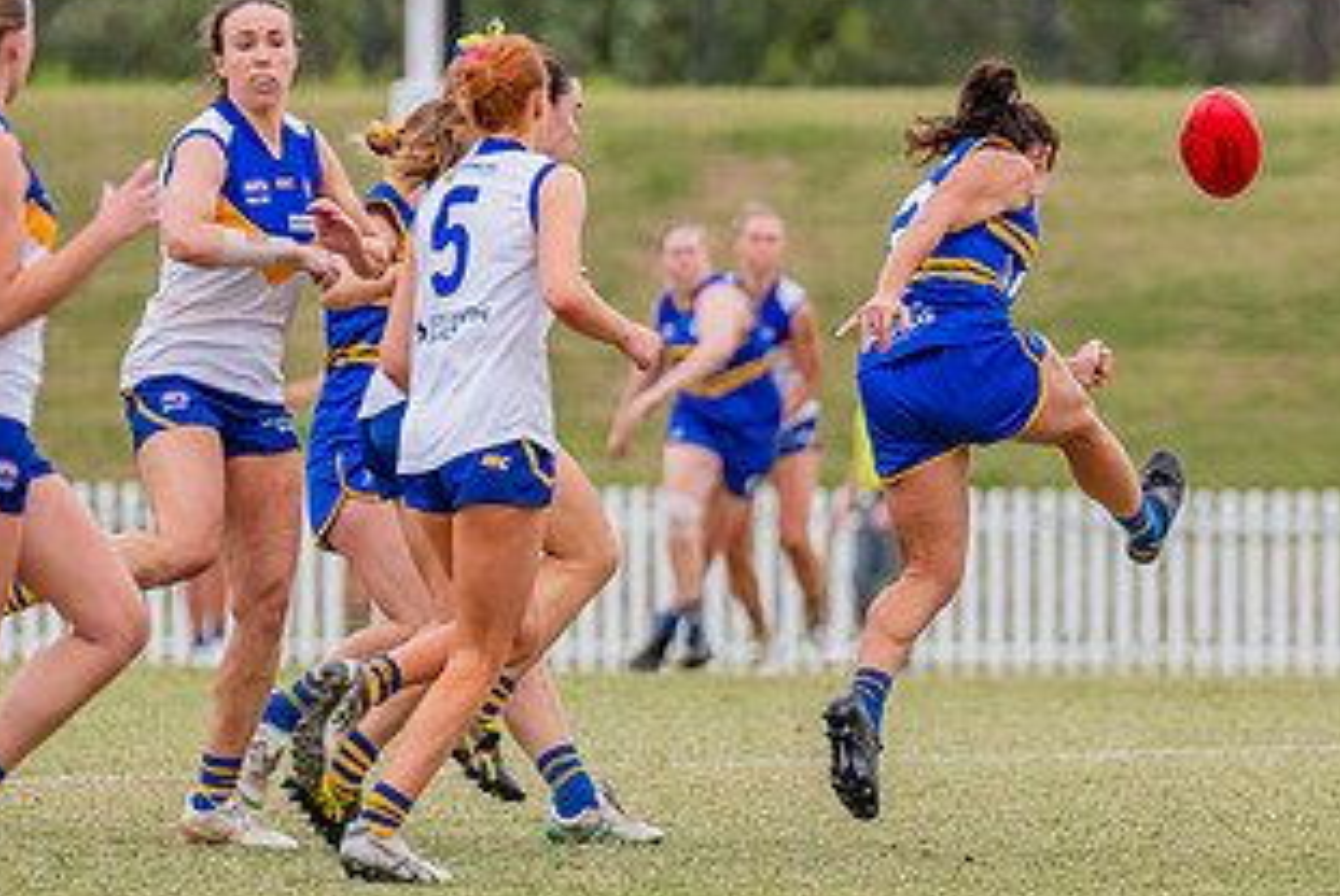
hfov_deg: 2.5
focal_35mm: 823
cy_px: 470
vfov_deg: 1.7
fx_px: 30662
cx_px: 1083
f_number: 7.1
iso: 800
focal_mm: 420
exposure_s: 1/1250
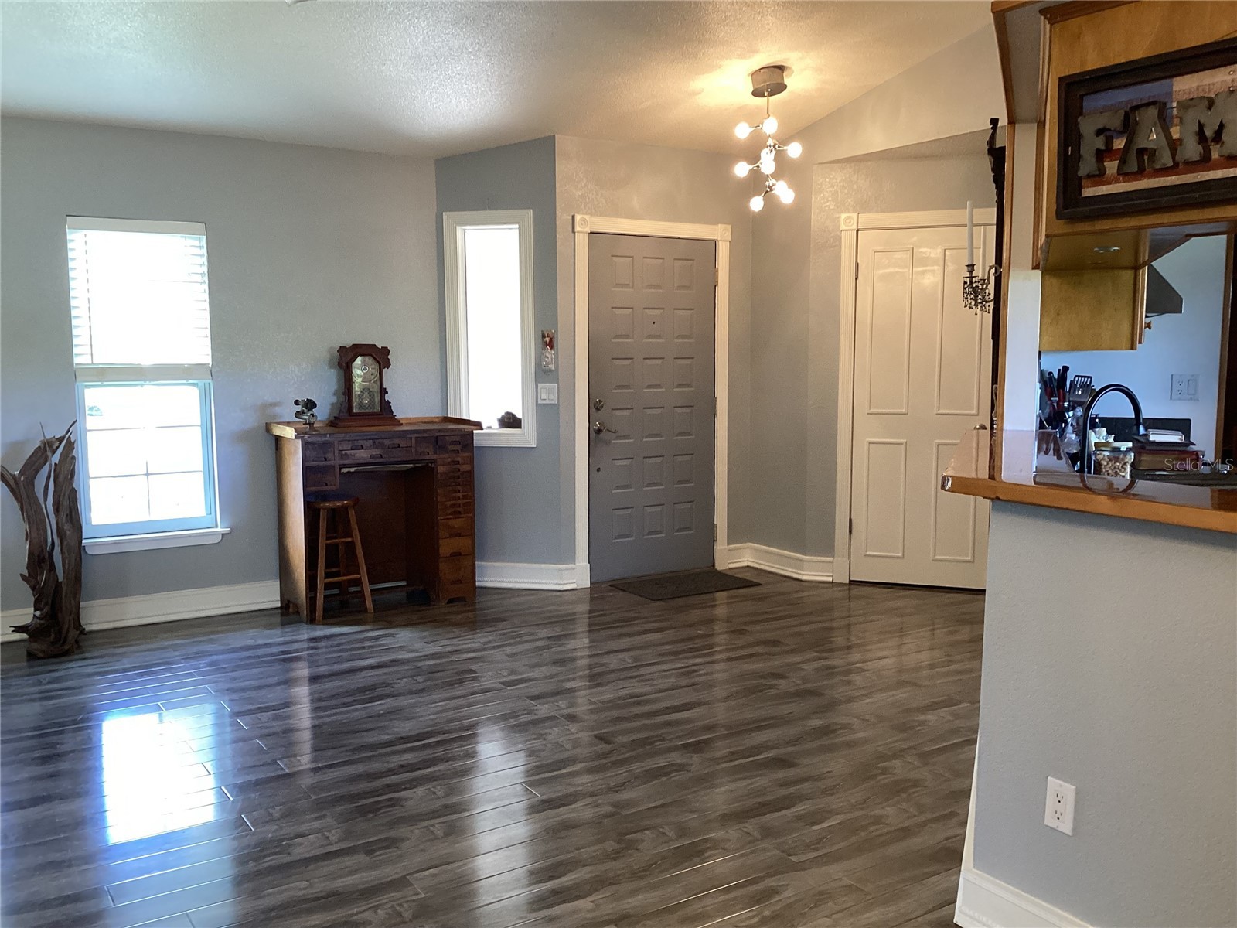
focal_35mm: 31
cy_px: 464
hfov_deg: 58.4
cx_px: 618
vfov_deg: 45.4
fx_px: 1108
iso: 200
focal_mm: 3.3
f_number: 2.4
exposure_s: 1/60
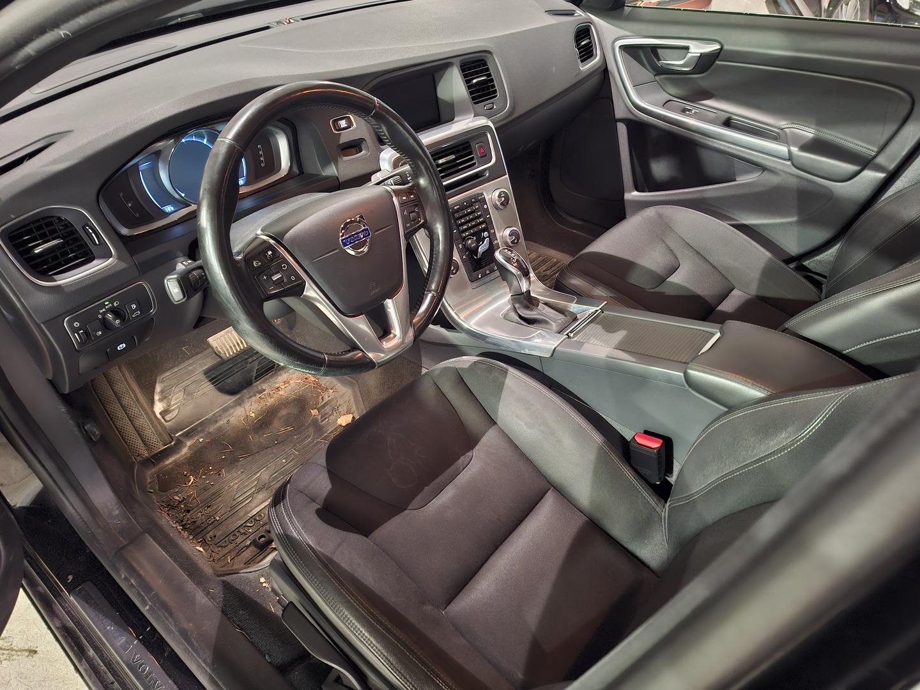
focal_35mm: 23
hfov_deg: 73.9
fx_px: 611
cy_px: 345
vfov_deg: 58.9
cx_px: 460
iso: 1250
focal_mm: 5.54
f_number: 1.8
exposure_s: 1/17
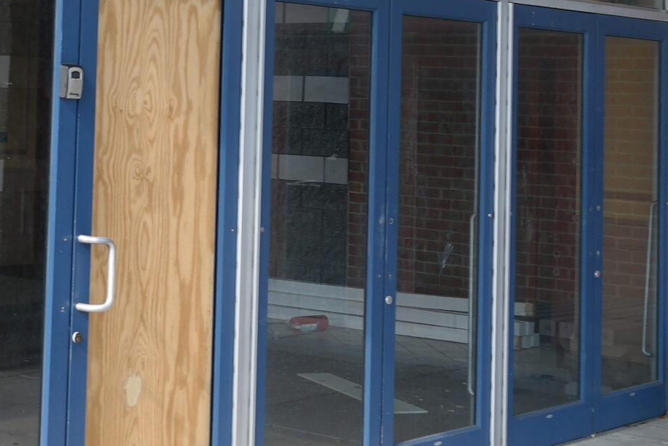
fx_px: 1559
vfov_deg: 16.0
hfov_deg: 23.6
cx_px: 91
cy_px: -2
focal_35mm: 84
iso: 100
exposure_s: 1/160
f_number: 4.5
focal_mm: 20
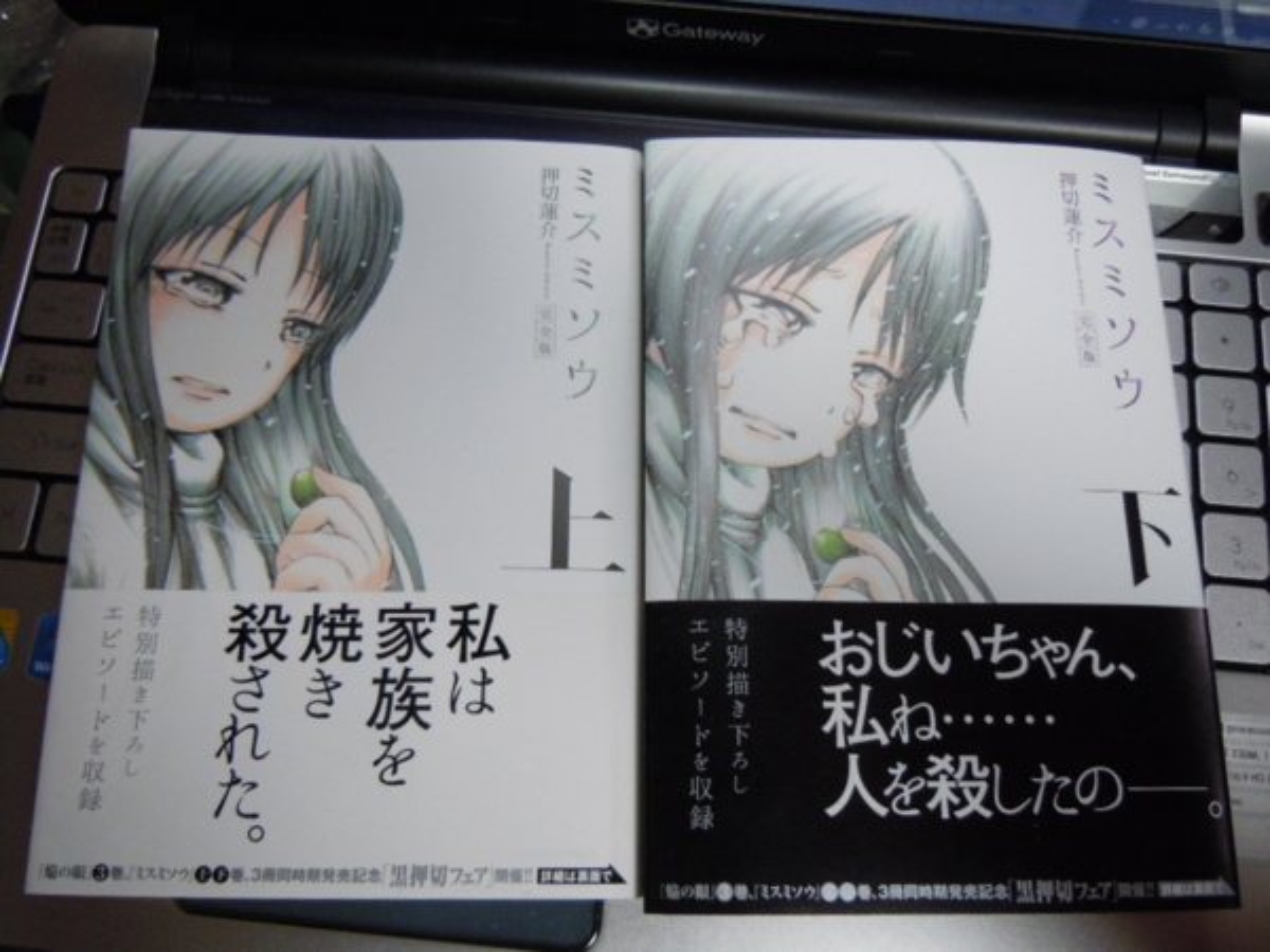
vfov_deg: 46.8
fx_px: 1101
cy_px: 476
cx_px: 635
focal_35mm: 30
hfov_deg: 60.0
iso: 400
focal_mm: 5.4
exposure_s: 1/50
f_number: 3.5
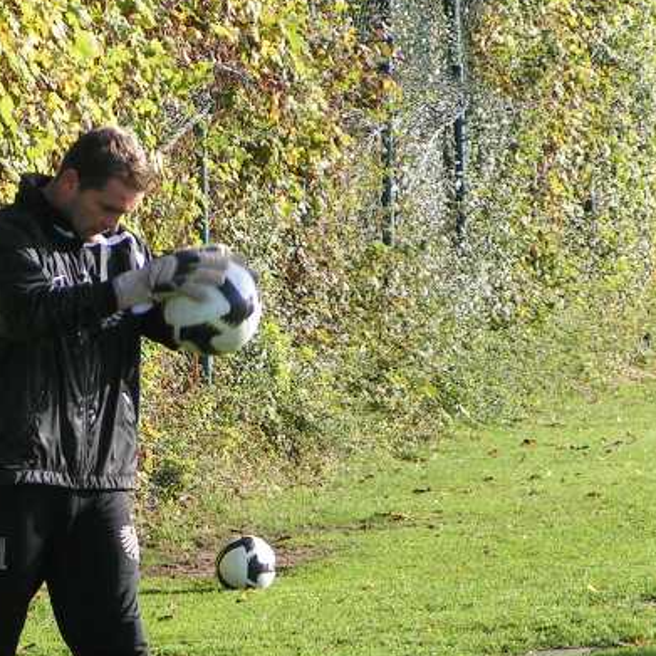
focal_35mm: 340
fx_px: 7290
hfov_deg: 5.1
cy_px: 371
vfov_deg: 5.2
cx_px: 134
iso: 50
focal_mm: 28.8
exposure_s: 1/200
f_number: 4.5
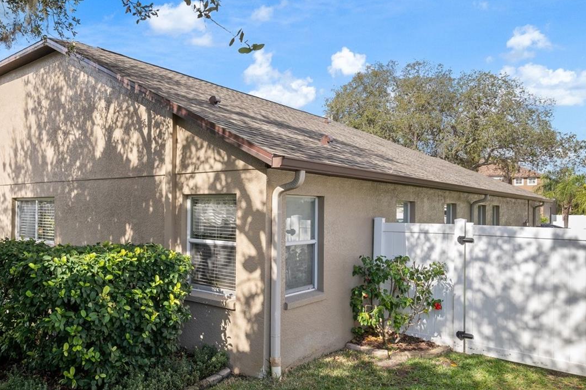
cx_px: 199
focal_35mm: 27
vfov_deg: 47.8
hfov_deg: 65.7
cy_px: 220
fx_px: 439
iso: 320
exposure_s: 1/80
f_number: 8
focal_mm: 18
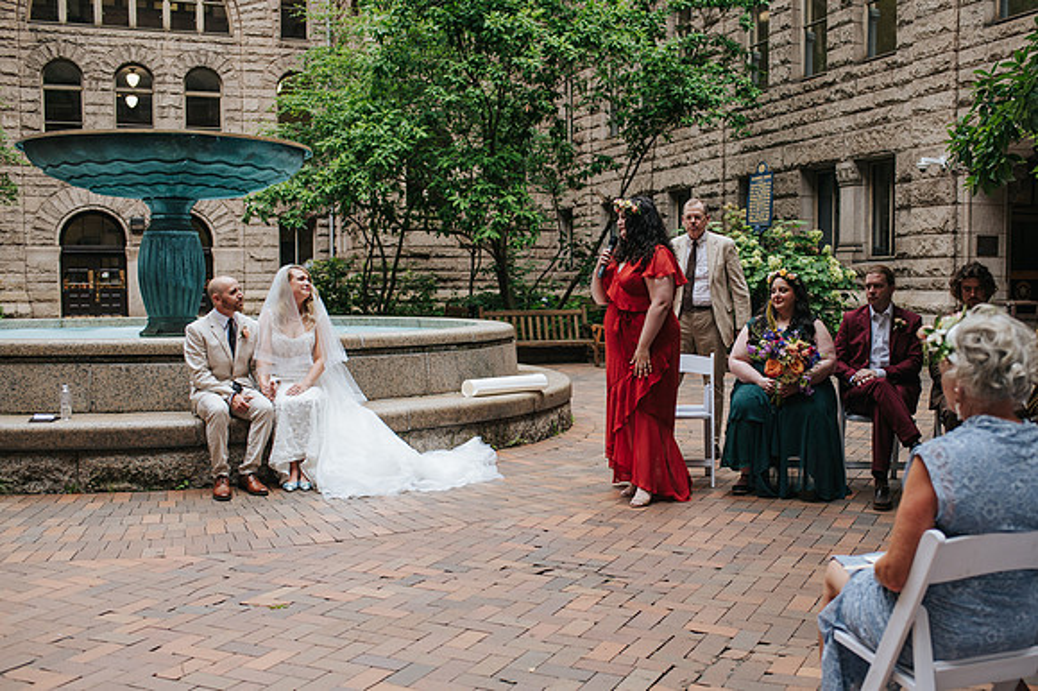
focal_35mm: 40
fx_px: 1157
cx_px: 580
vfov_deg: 33.2
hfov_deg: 48.2
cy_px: 384
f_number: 3.2
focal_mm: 35
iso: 280
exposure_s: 1/400
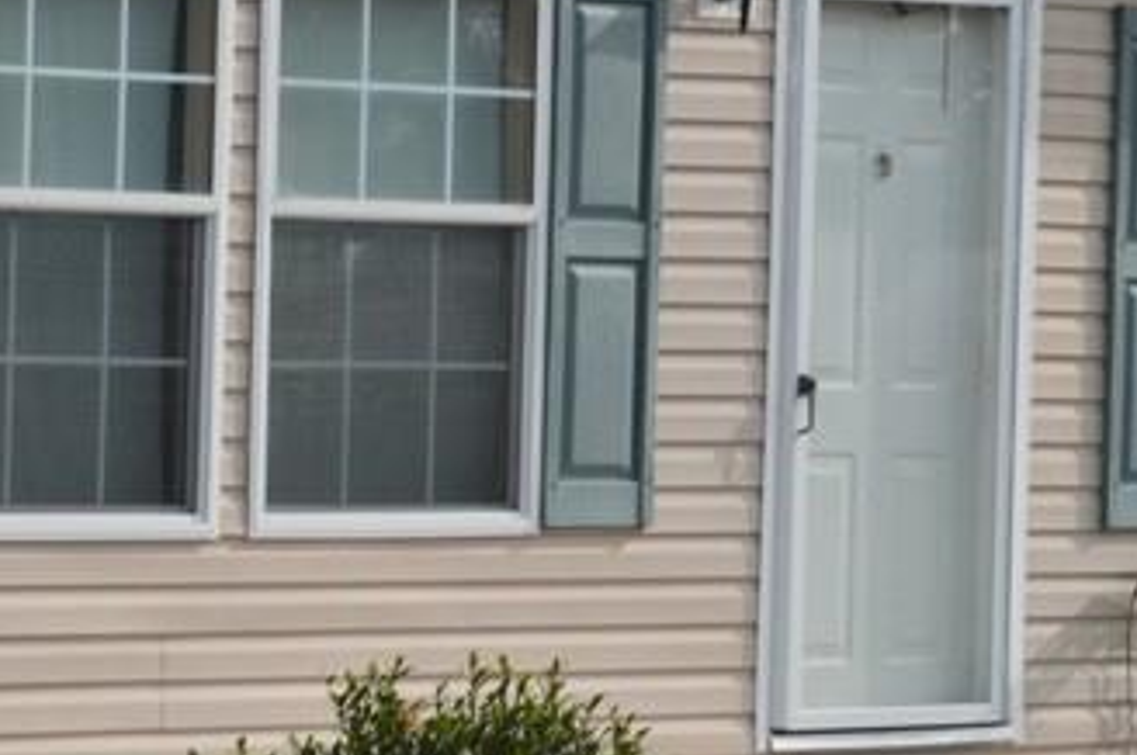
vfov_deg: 6.1
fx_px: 7099
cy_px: 636
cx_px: 381
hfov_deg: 9.2
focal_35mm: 225
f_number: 9
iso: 400
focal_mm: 48
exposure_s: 1/160
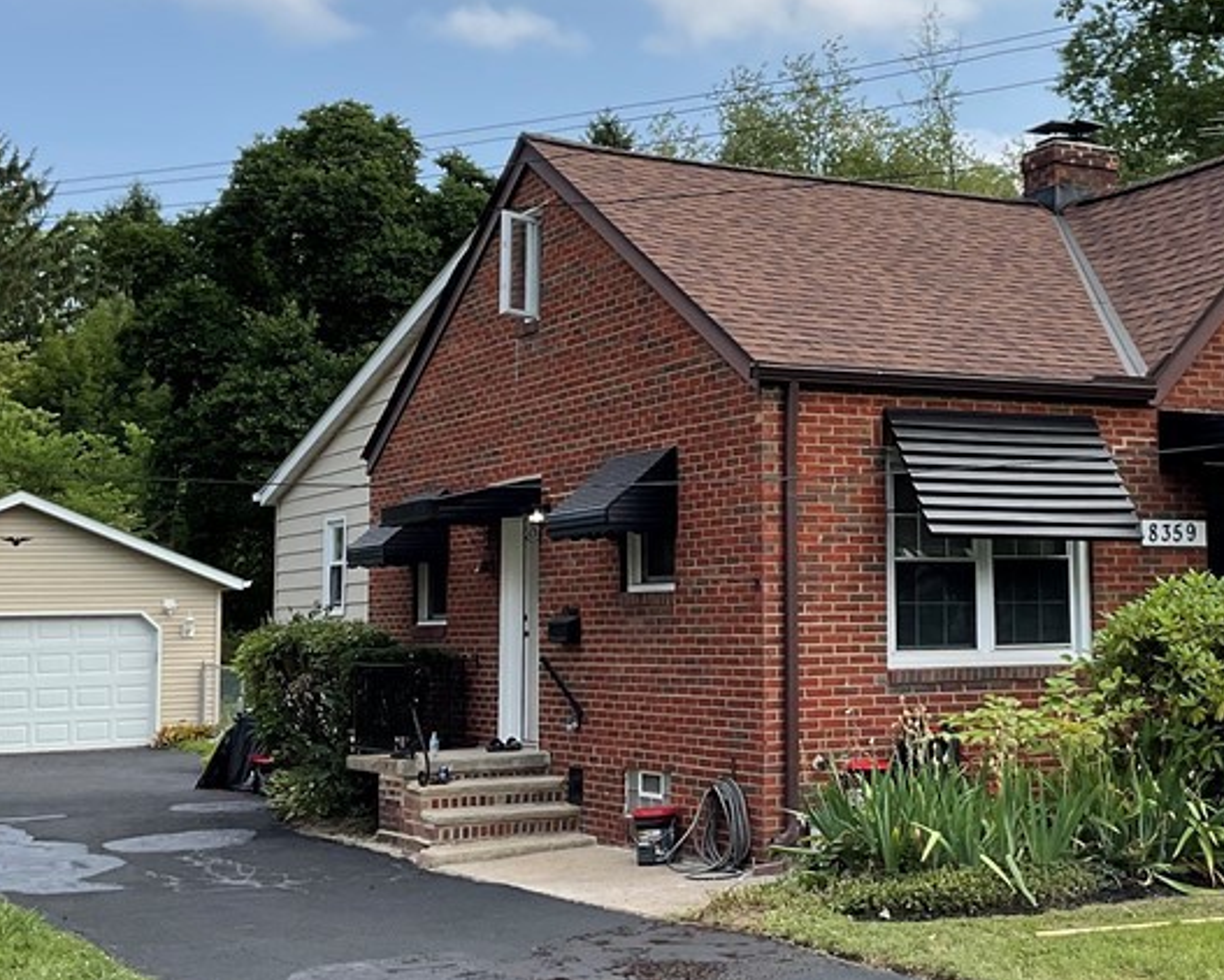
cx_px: 848
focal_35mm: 55
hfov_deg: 33.7
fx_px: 1993
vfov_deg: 27.6
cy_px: 420
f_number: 1.8
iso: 16
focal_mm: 3
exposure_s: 1/1250
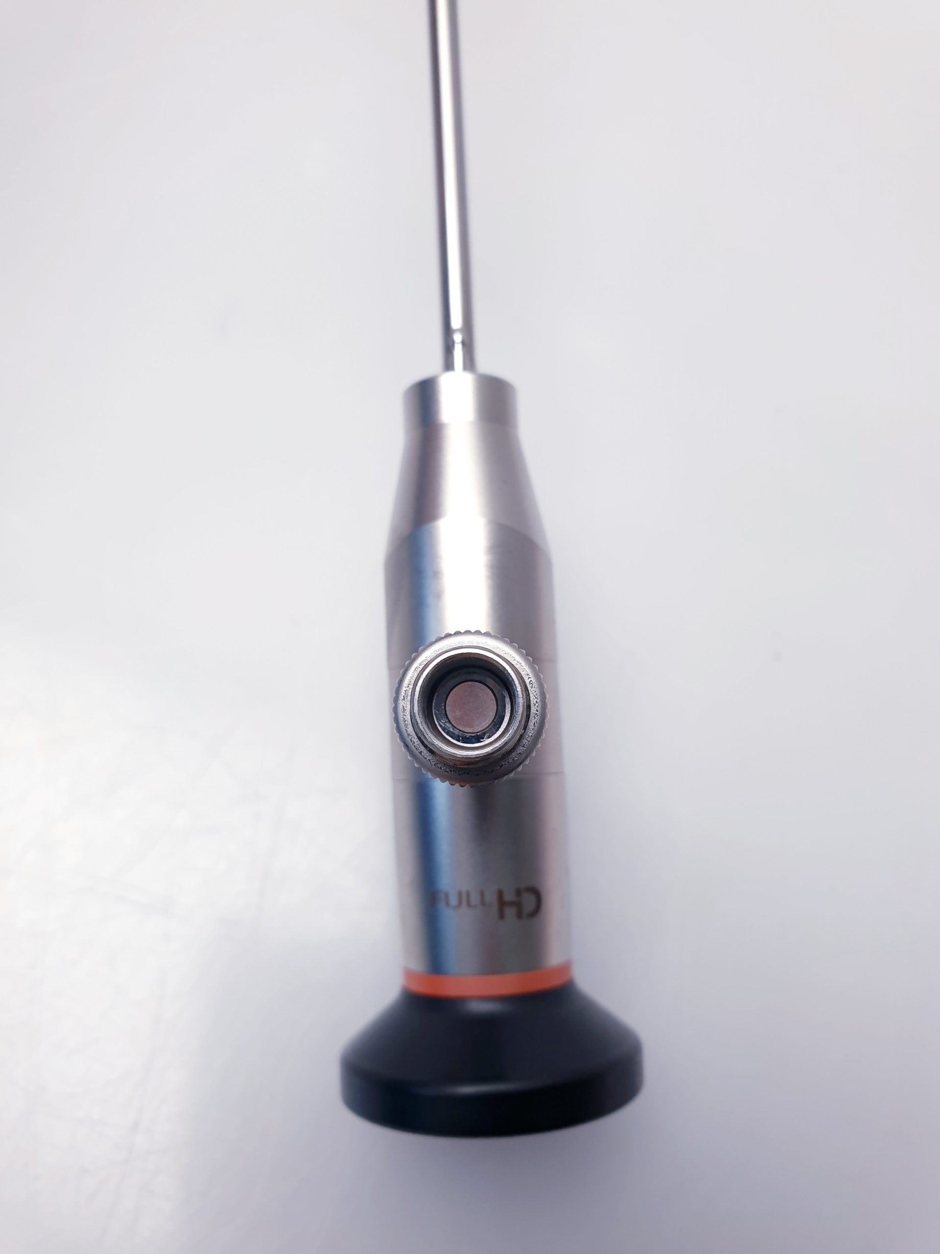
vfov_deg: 67.3
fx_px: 941
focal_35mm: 26
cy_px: 627
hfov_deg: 53.1
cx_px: 470
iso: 64
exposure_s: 1/100
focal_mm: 4.3
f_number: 2.4
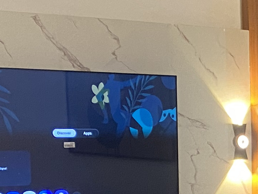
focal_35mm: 146
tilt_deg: -8.9
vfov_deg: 9.9
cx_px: 430
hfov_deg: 12.6
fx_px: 1089
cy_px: 278
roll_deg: -0.8
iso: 250
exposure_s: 1/50
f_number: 1.8
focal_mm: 4.25
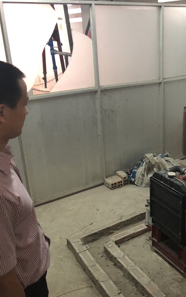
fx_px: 325
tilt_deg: -19.9
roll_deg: +1.6
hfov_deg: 31.0
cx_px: 153
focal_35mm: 40
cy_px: 147
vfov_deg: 49.3
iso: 80
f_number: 1.8
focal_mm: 4
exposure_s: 1/7
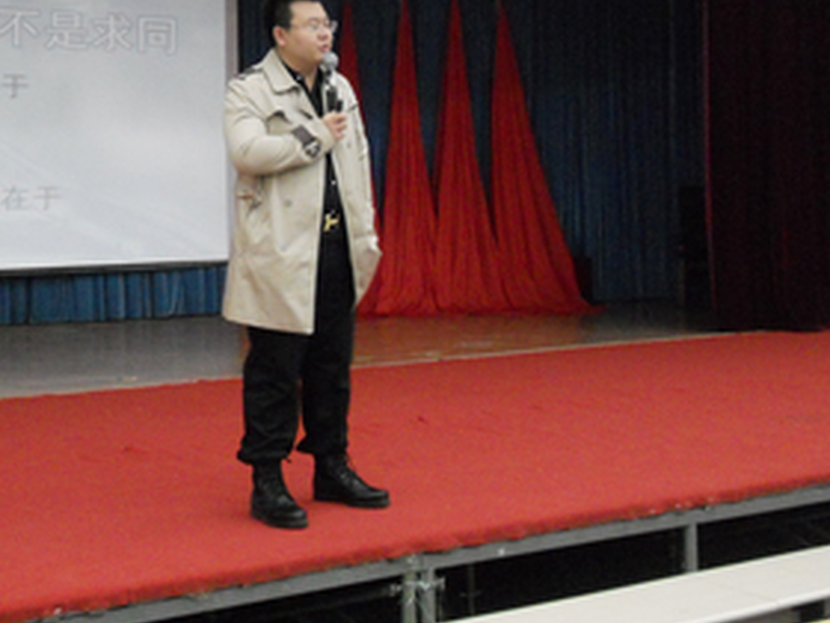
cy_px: 179
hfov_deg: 27.9
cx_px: 246
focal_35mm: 69
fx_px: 1654
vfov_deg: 21.2
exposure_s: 1/13
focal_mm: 8.2
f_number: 4.3
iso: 800
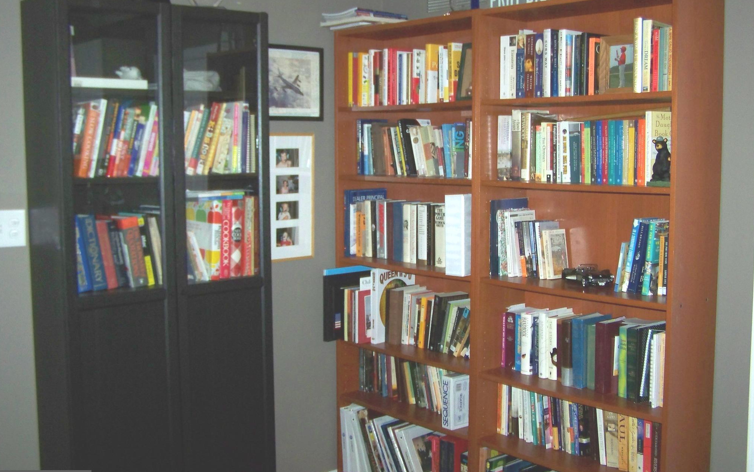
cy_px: 213
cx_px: 381
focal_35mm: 41
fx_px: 843
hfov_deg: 48.2
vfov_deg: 31.2
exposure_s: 1/30
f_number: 2.8
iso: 200
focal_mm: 6.3
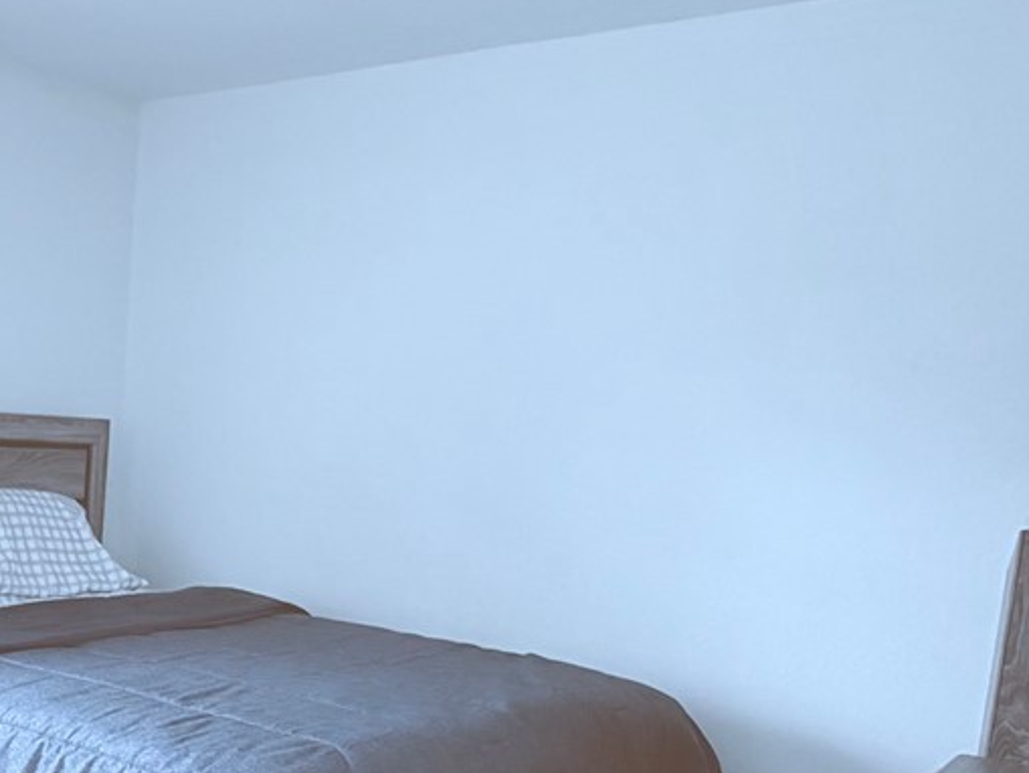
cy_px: 605
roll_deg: -3.1
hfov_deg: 40.5
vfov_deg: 32.1
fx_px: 1308
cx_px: 158
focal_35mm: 44
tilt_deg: -7.1
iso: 320
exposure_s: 1/120
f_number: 2.2
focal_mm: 2.22
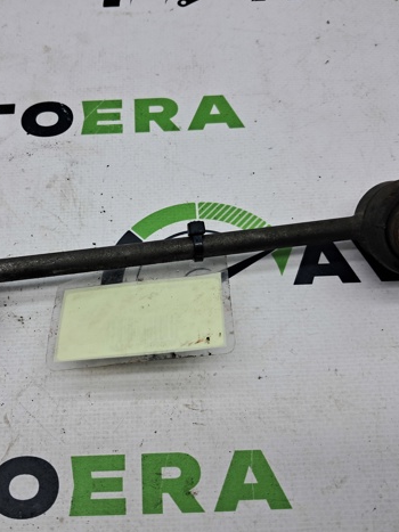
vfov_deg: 50.1
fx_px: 569
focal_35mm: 37
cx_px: 152
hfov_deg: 38.4
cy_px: 272
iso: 50
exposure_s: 1/100
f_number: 1.8
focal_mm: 4
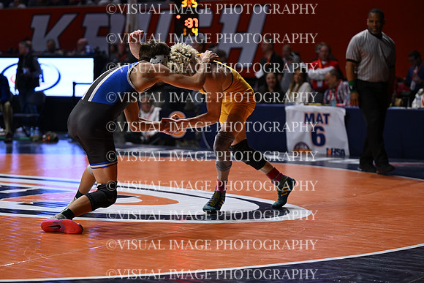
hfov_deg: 22.1
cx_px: 212
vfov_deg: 14.9
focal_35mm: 92
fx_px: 1084
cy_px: 142
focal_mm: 92
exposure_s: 1/1000
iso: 1400
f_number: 2.8
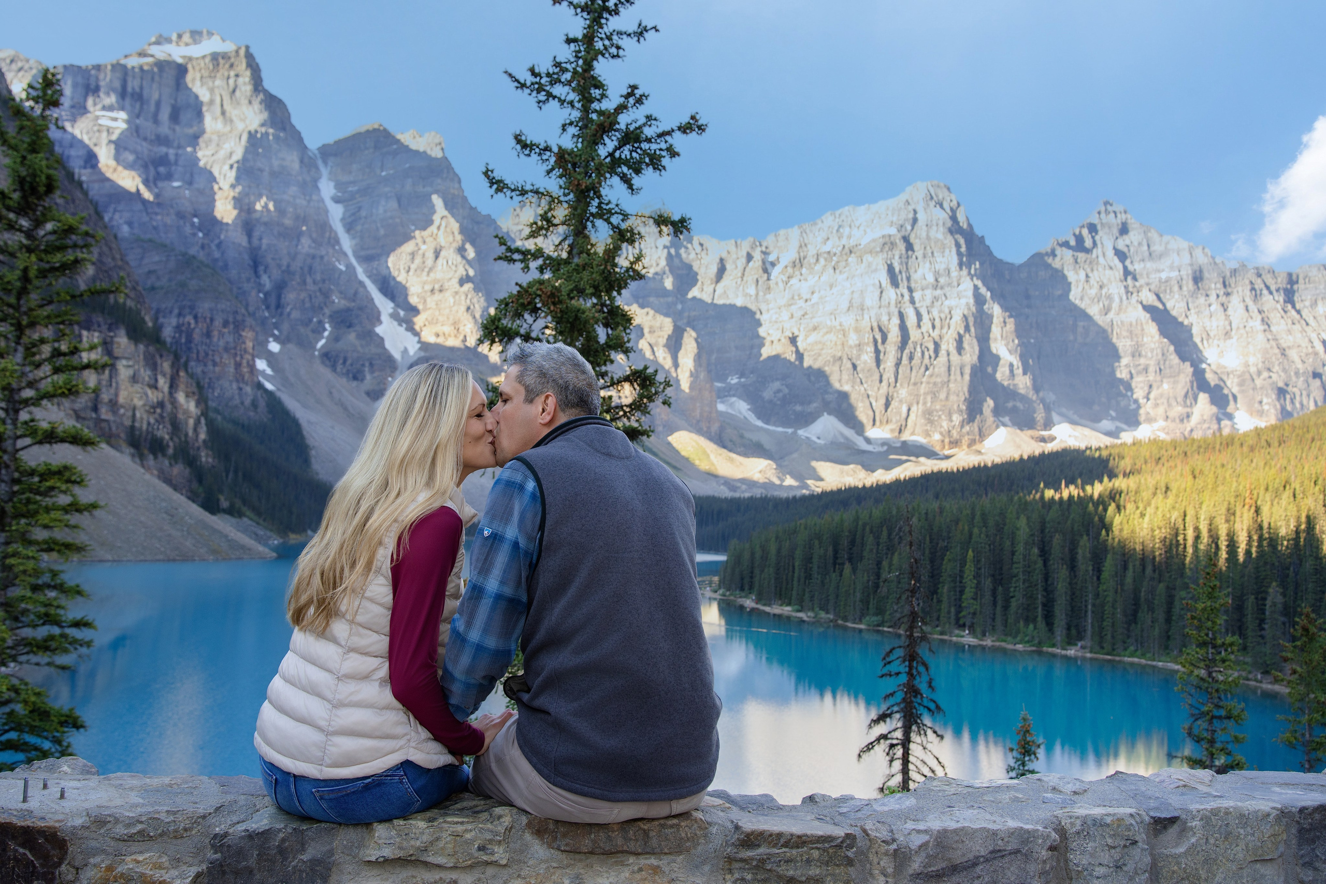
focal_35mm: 28
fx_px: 1031
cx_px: 663
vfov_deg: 46.4
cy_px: 442
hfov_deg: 65.5
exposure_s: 1/125
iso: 160
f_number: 5
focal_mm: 28
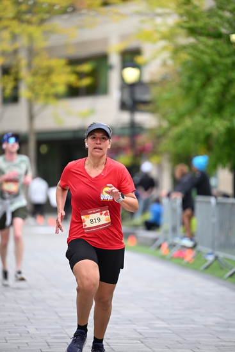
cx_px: 118
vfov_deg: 10.3
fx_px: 1957
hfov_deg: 6.9
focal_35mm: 200
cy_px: 176
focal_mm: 200
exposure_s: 1/1600
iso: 640
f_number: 2.8
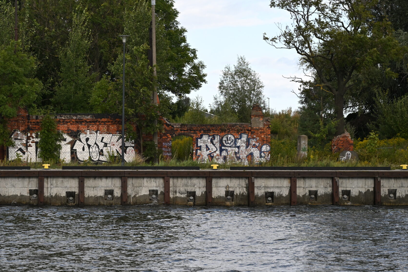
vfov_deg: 12.7
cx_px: 122
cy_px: 115
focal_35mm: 108
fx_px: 1224
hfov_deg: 18.8
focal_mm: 71
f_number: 4
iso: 400
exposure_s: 1/2000
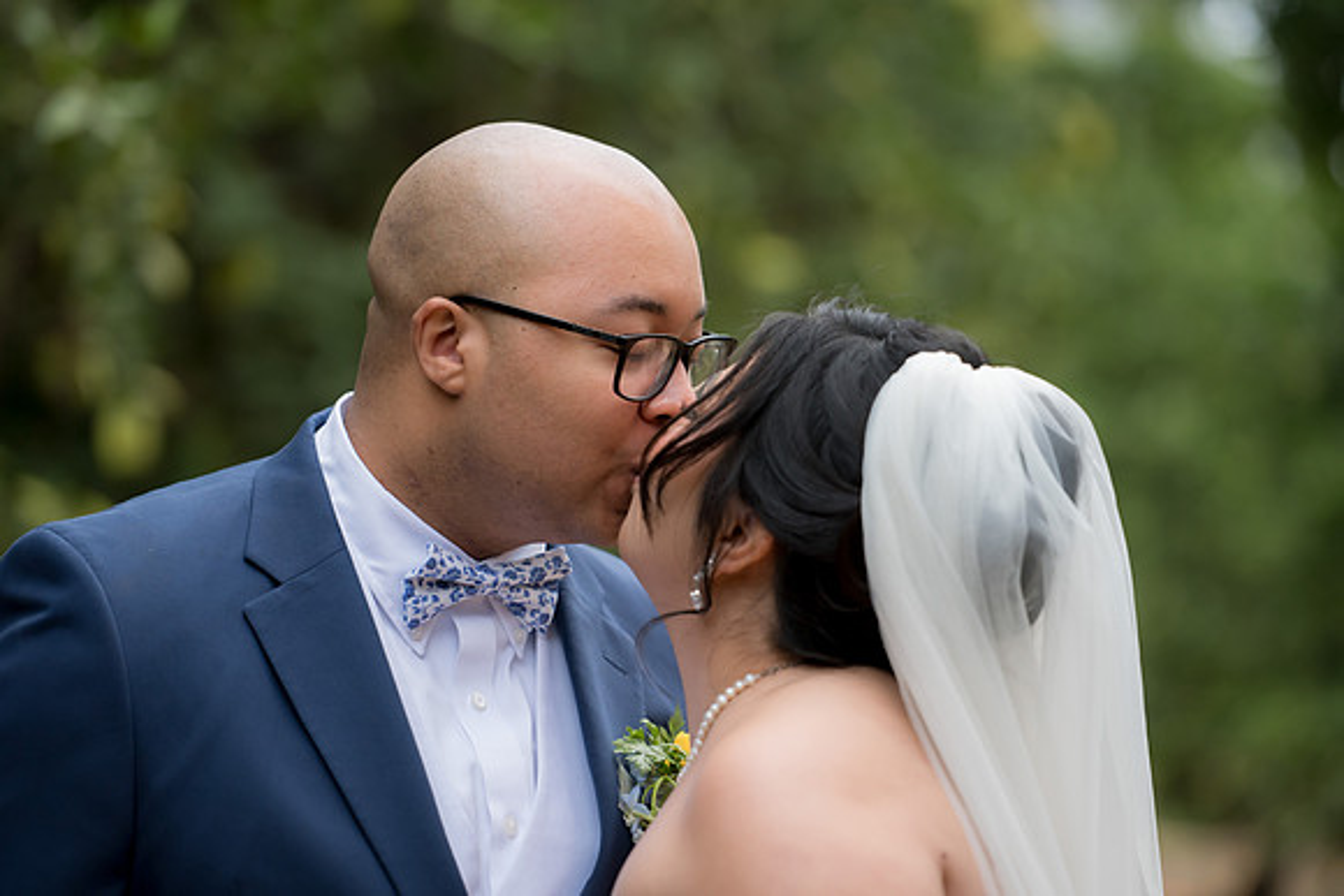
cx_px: 672
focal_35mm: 170
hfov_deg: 12.1
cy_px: 448
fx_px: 6348
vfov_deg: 8.1
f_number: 2.8
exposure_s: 1/400
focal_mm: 170
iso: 640
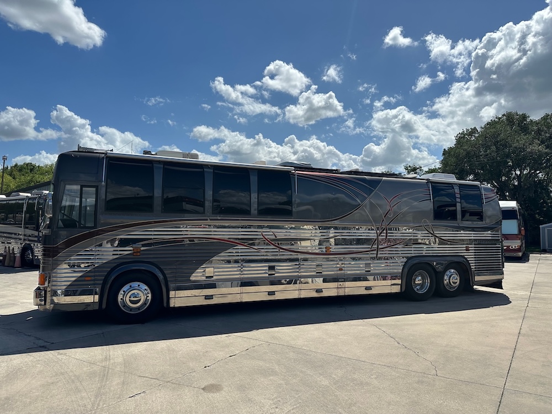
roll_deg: -0.7
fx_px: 383
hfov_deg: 71.6
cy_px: 207
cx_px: 276
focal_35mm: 24
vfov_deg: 56.8
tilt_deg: +3.3
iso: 80
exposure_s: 1/8929
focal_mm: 6.86
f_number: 1.78
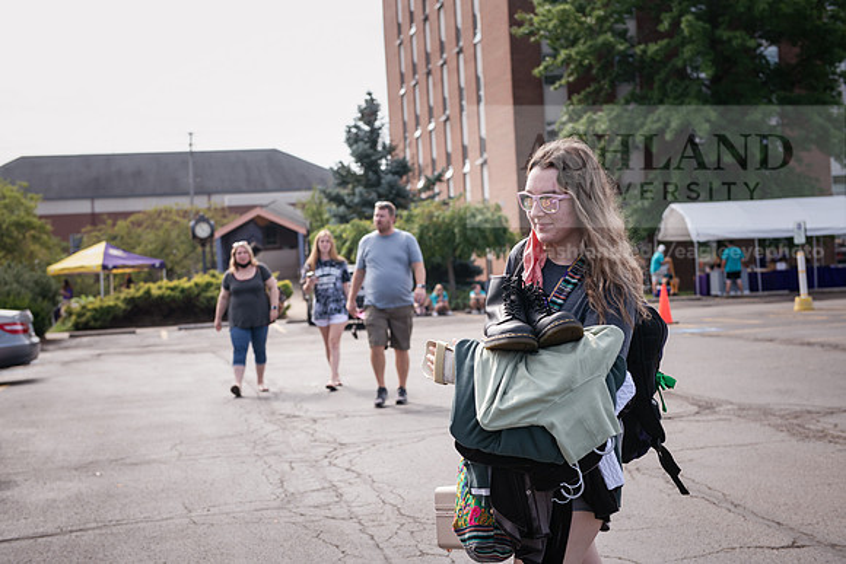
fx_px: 1316
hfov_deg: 35.6
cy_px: 282
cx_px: 423
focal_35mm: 56
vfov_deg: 24.2
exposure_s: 1/500
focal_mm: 56
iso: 200
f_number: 4.5
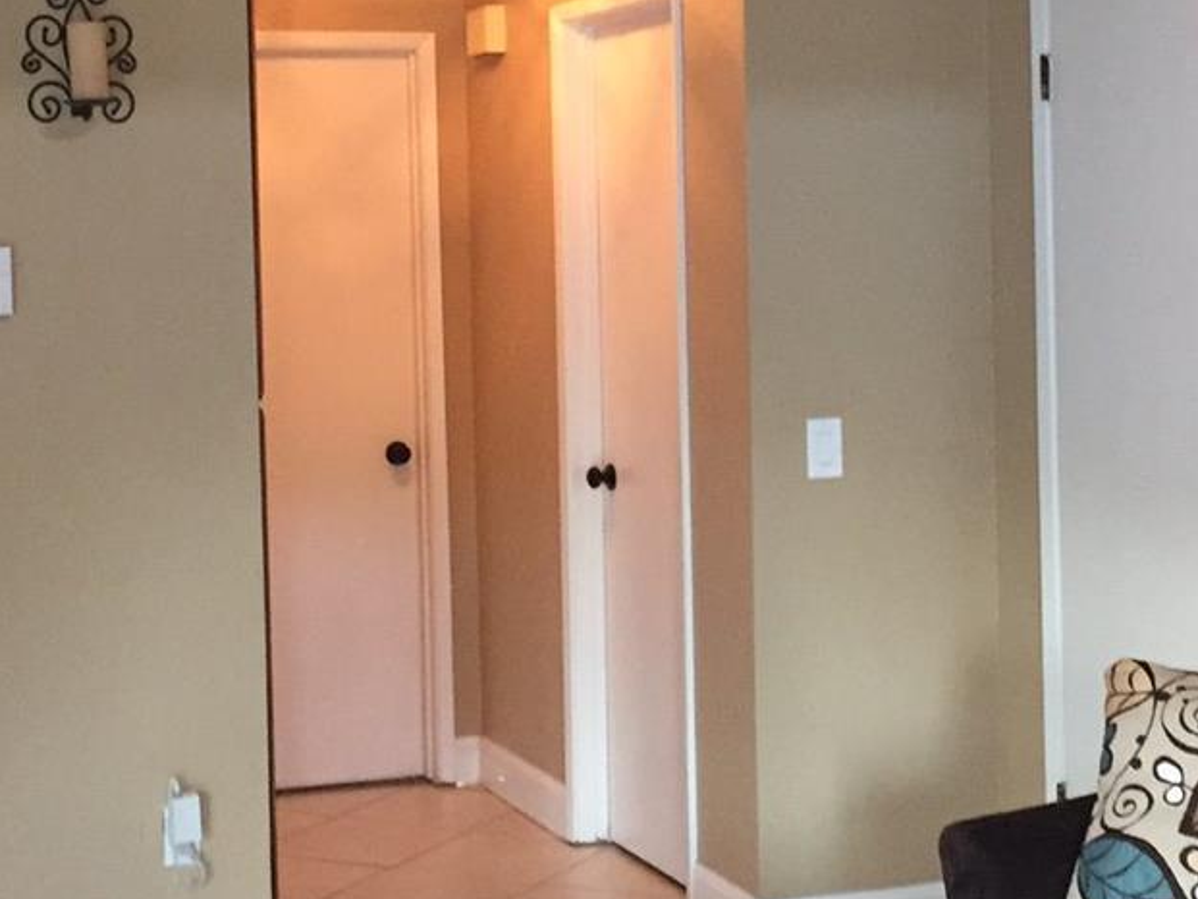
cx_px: 488
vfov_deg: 21.0
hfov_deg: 27.7
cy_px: 339
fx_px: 2423
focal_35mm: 70
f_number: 2.2
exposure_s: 1/17
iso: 250
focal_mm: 4.15
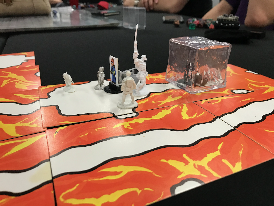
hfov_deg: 63.4
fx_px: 222
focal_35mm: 28
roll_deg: +0.3
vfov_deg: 49.7
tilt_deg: -26.3
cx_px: 137
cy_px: 103
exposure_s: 1/30
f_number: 1.8
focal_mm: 3.99
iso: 32
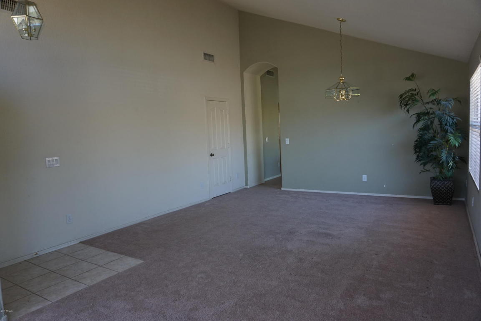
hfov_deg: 73.8
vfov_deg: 53.1
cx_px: 240
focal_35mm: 24
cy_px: 160
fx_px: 321
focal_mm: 16
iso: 500
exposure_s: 1/160
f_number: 4
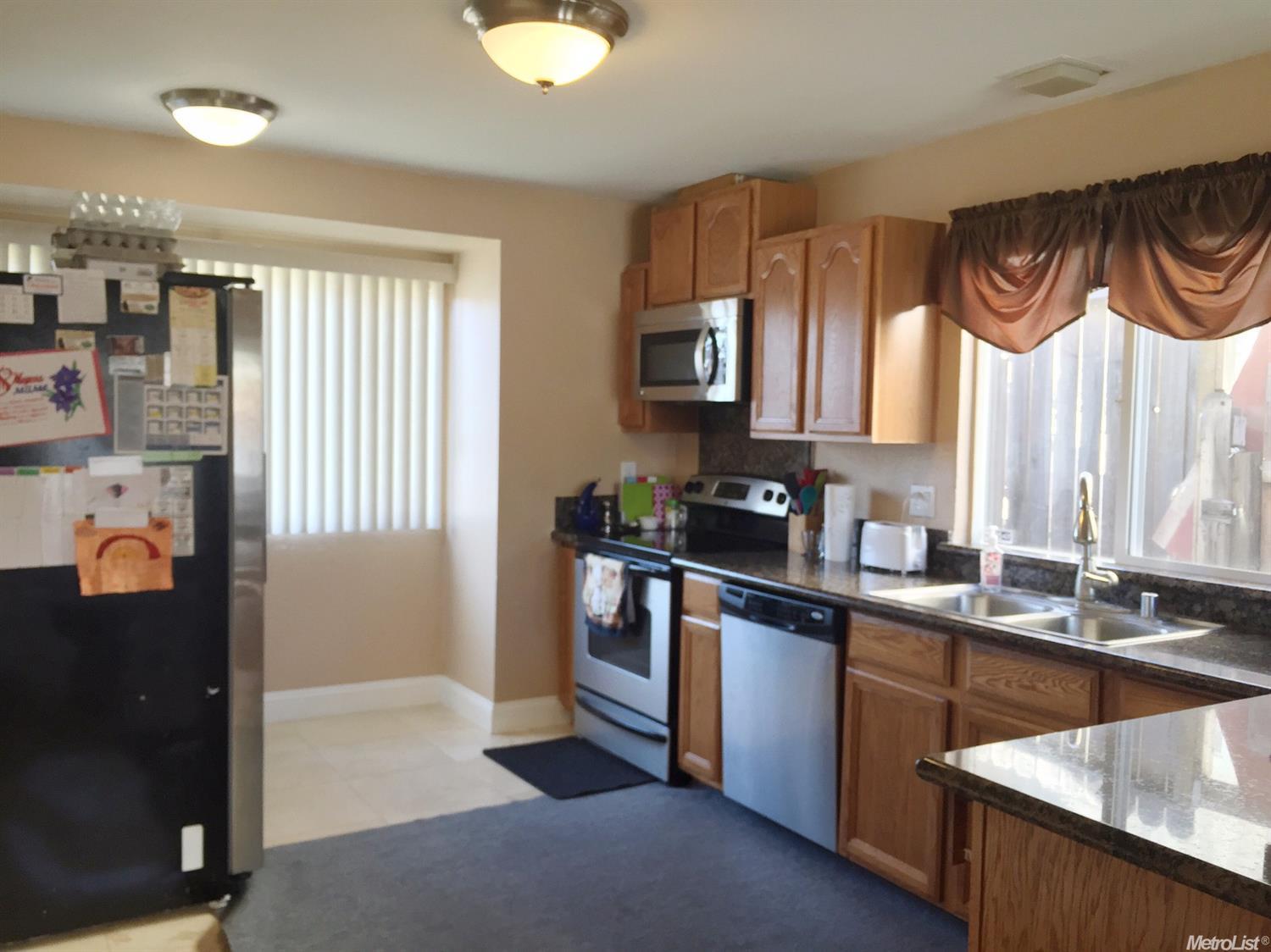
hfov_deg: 61.7
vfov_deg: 48.2
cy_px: 476
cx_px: 636
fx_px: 1064
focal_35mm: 29
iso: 64
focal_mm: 4.15
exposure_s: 1/30
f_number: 2.2
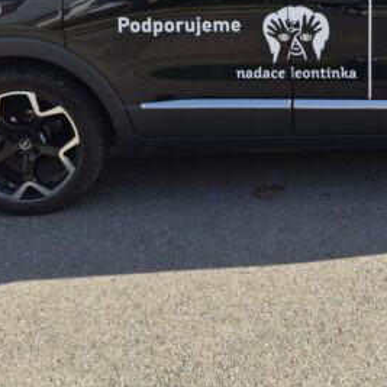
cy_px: -33
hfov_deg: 27.5
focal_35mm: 61
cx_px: 319
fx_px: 772
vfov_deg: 26.1
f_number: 1.8
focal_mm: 5.4
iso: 80
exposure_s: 1/2888
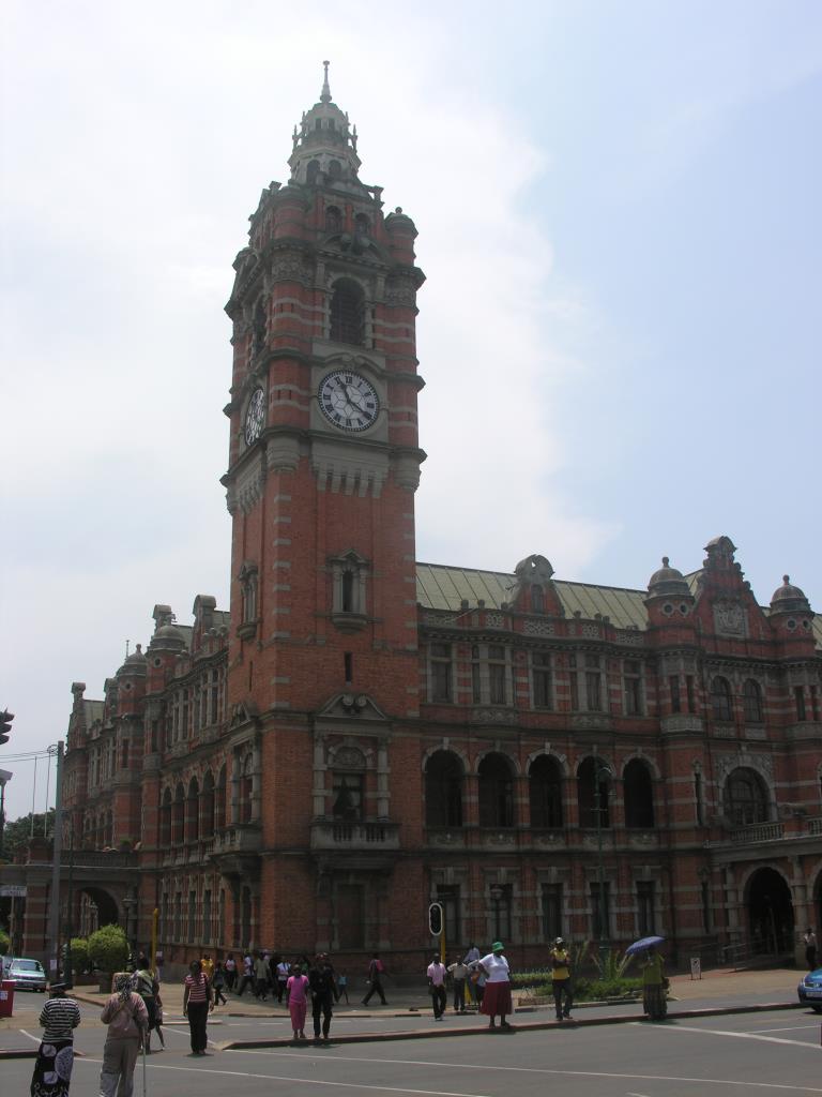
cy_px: 548
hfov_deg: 40.7
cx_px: 411
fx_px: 1108
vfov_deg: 52.6
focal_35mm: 35
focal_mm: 8.9
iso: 50
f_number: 7.1
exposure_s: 1/265
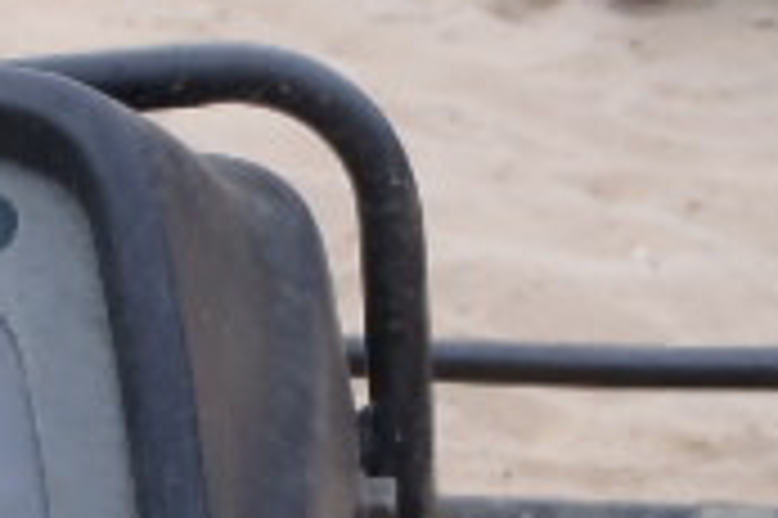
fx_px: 2332
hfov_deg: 18.0
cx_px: -162
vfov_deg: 12.5
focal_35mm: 108
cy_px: 513
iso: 80
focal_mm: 5
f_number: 4.5
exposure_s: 1/200
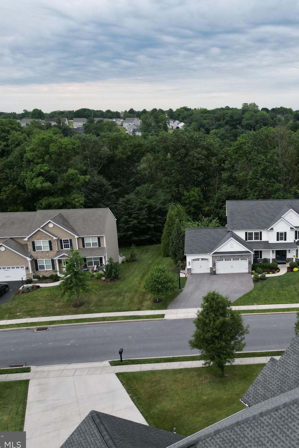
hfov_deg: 36.9
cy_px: 227
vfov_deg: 55.8
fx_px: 424
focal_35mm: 34
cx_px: 257
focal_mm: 6.72
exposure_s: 1/1000
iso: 130
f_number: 1.7
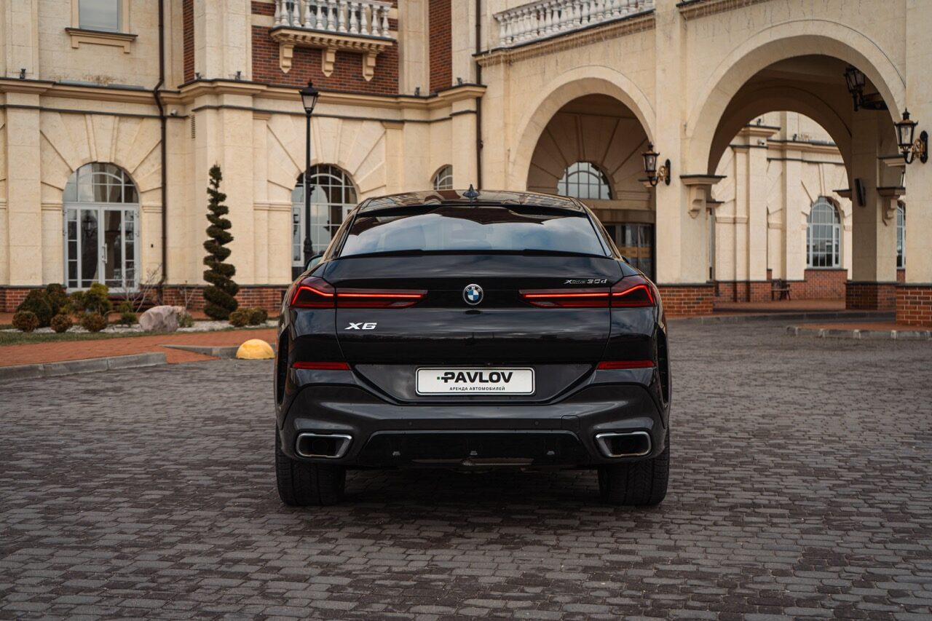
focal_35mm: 46
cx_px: 466
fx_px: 1191
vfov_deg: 29.2
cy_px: 310
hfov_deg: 42.7
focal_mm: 46
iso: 125
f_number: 4.5
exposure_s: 1/500
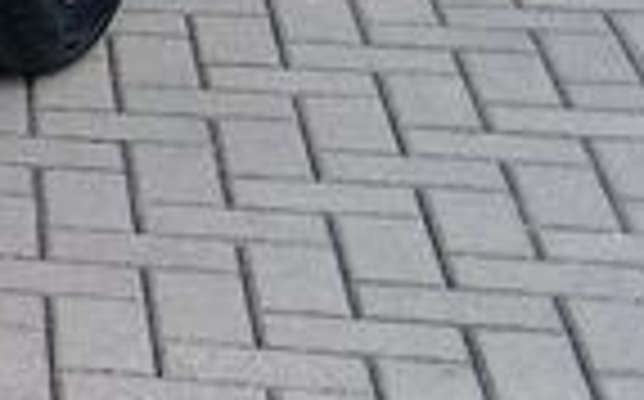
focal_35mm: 198
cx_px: -1387
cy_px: -63
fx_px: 3471
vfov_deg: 6.6
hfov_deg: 8.6
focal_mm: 3.98
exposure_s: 1/303
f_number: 1.8
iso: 20
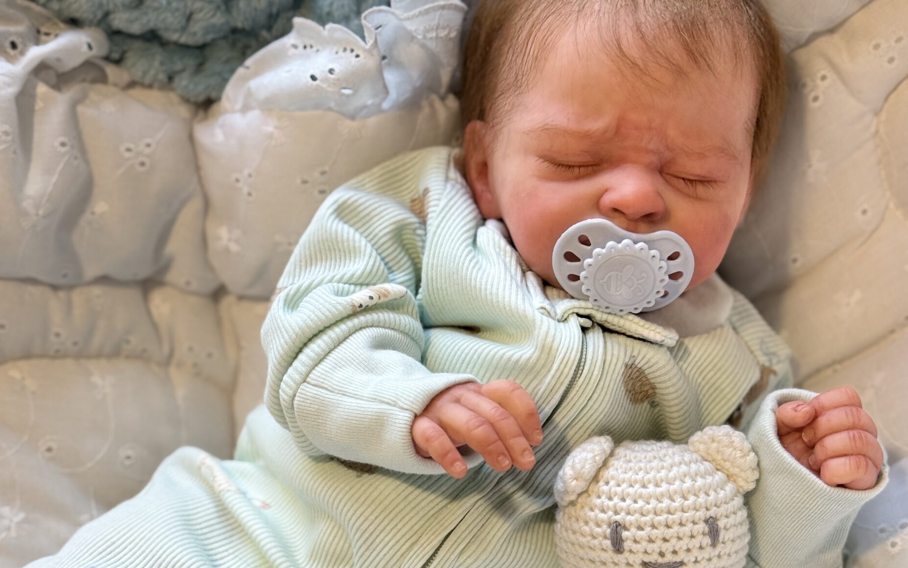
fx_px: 1732
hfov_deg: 29.4
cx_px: 465
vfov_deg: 18.4
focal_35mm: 70
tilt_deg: -61.0
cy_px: 473
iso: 125
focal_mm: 6.76
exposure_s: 1/120
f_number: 1.78
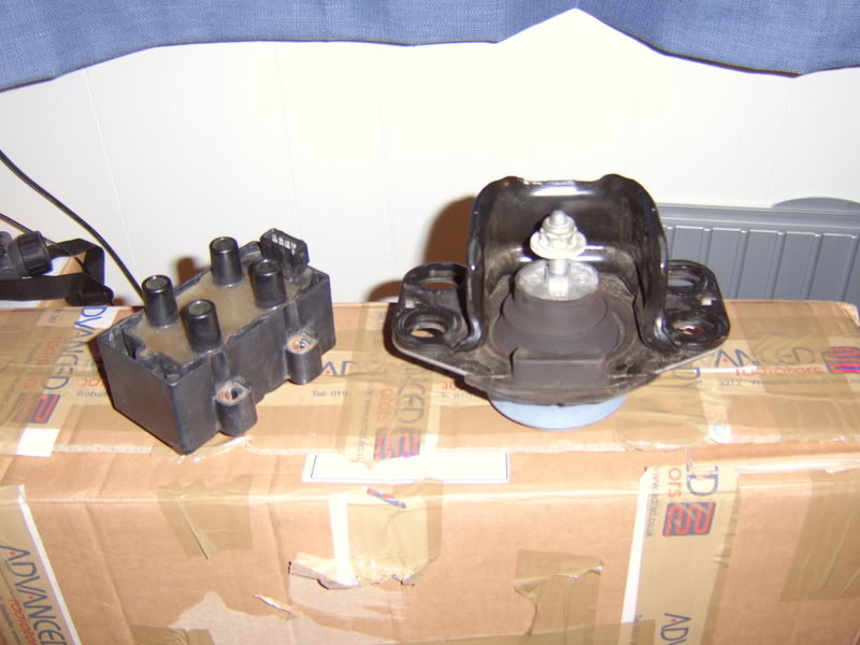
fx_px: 770
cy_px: 322
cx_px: 430
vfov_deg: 45.4
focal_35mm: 31
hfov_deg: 58.4
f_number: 2.7
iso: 141
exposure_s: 1/30
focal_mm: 8.13
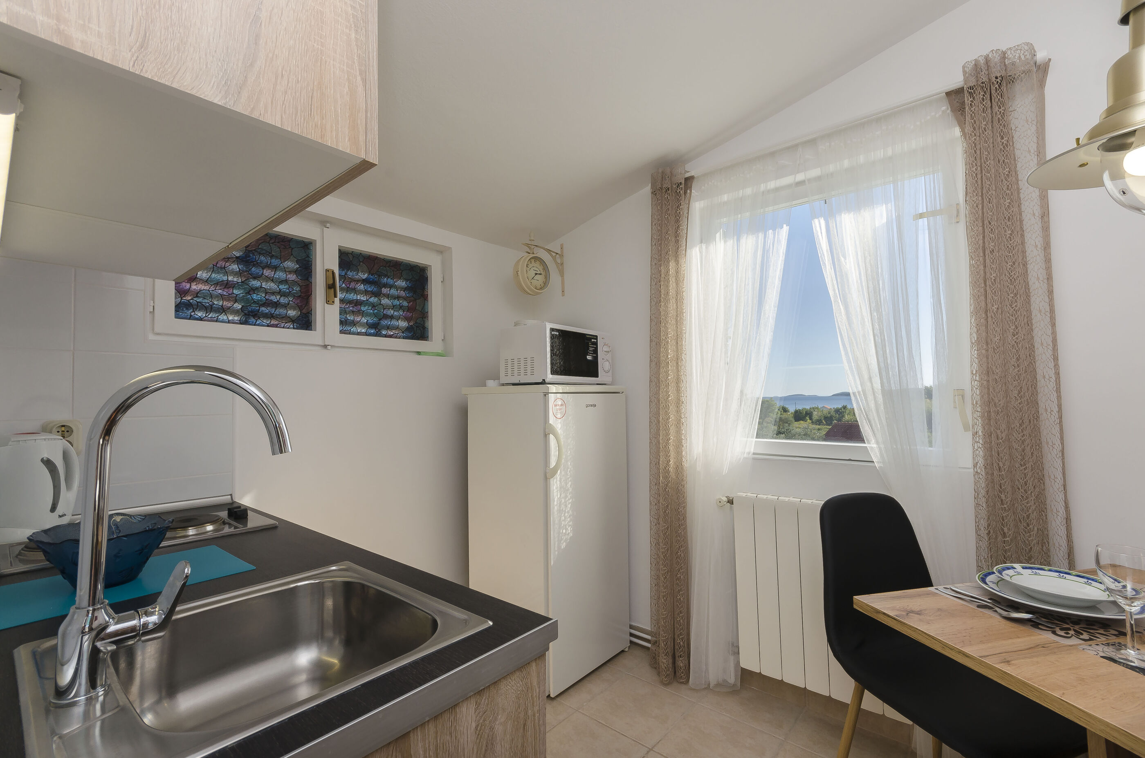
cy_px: 379
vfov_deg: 77.1
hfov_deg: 100.5
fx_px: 476
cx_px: 572
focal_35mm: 15
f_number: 11
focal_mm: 10
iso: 100
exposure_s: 1/80
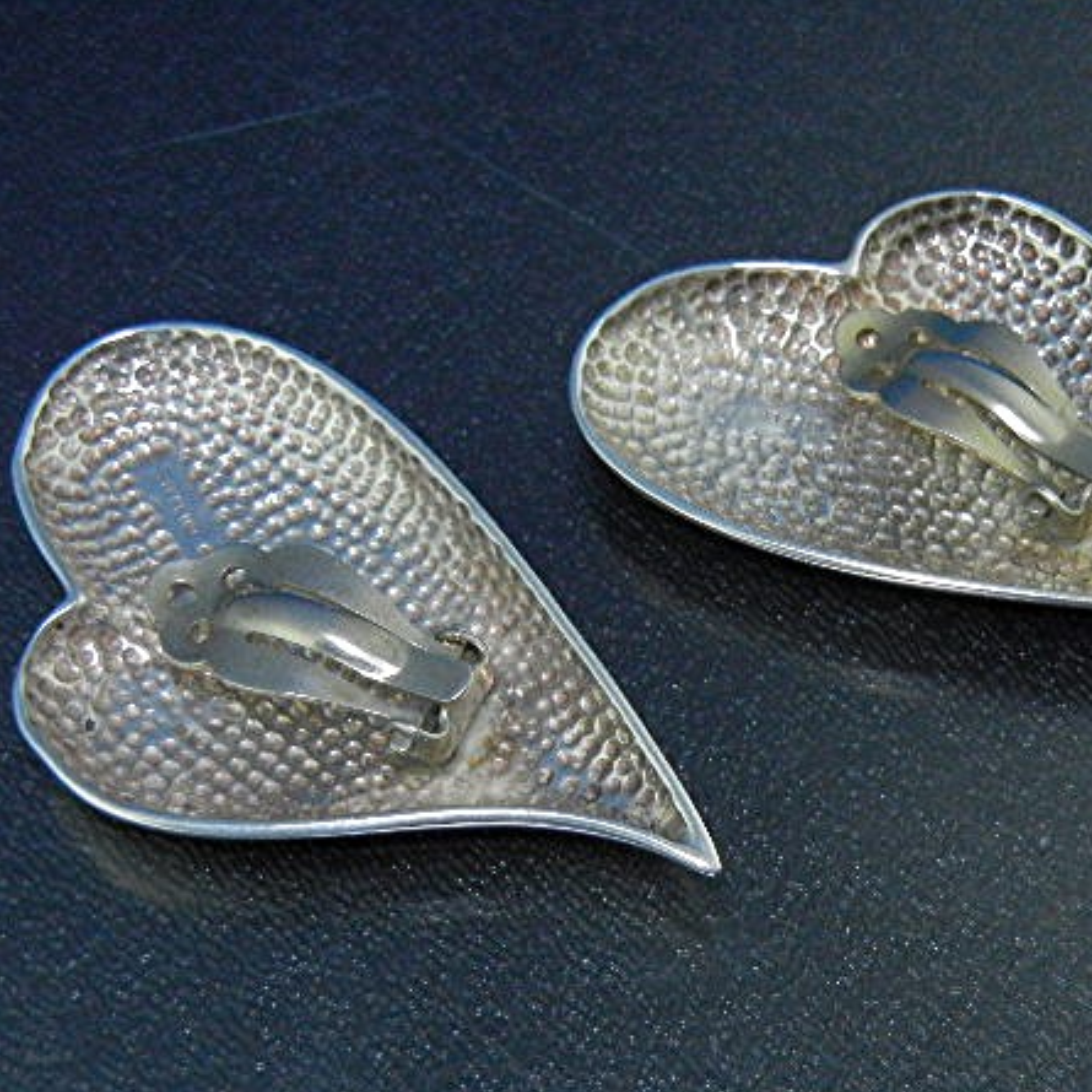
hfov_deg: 23.0
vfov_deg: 23.1
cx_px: 704
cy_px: 584
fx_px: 2677
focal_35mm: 75
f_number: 8
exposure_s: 1/30
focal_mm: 10.6
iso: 763
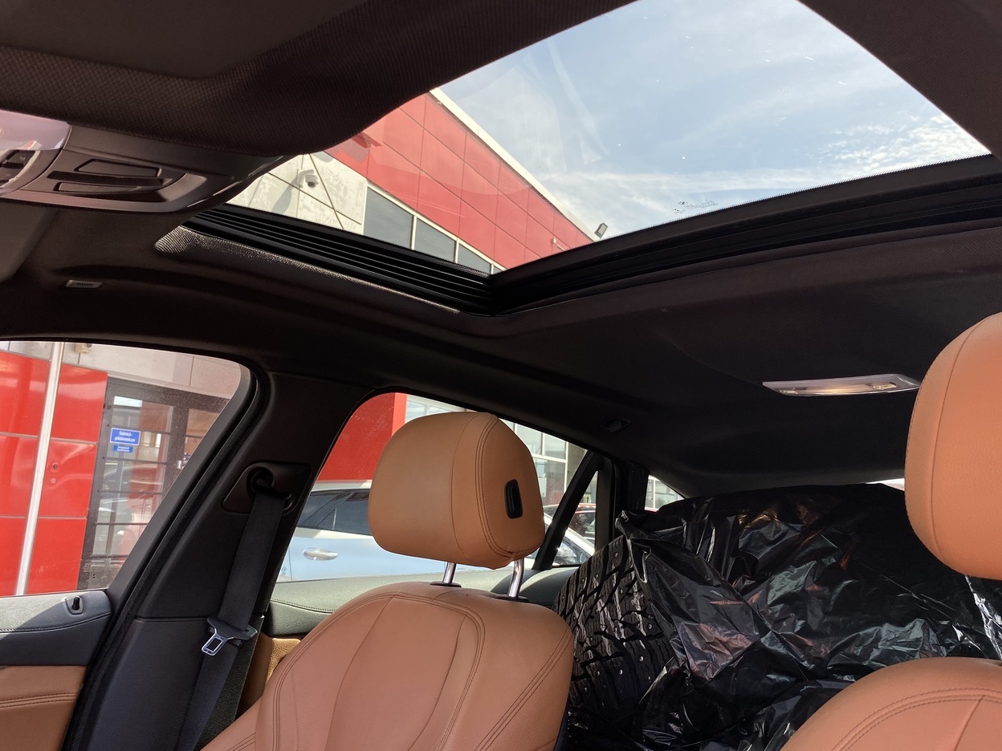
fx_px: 868
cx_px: 528
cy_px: 344
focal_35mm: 30
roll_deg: -2.4
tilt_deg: +11.8
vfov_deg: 46.8
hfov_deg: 59.9
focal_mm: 4.25
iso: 32
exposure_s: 1/296
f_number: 1.8
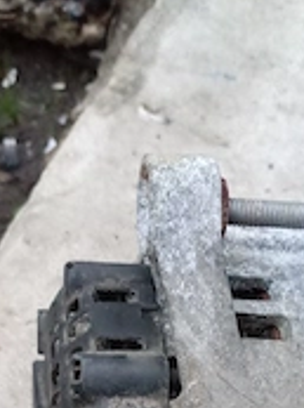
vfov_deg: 30.4
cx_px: 203
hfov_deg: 25.0
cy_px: 428
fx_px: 682
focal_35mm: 58
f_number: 1.8
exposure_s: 1/16.7
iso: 1540
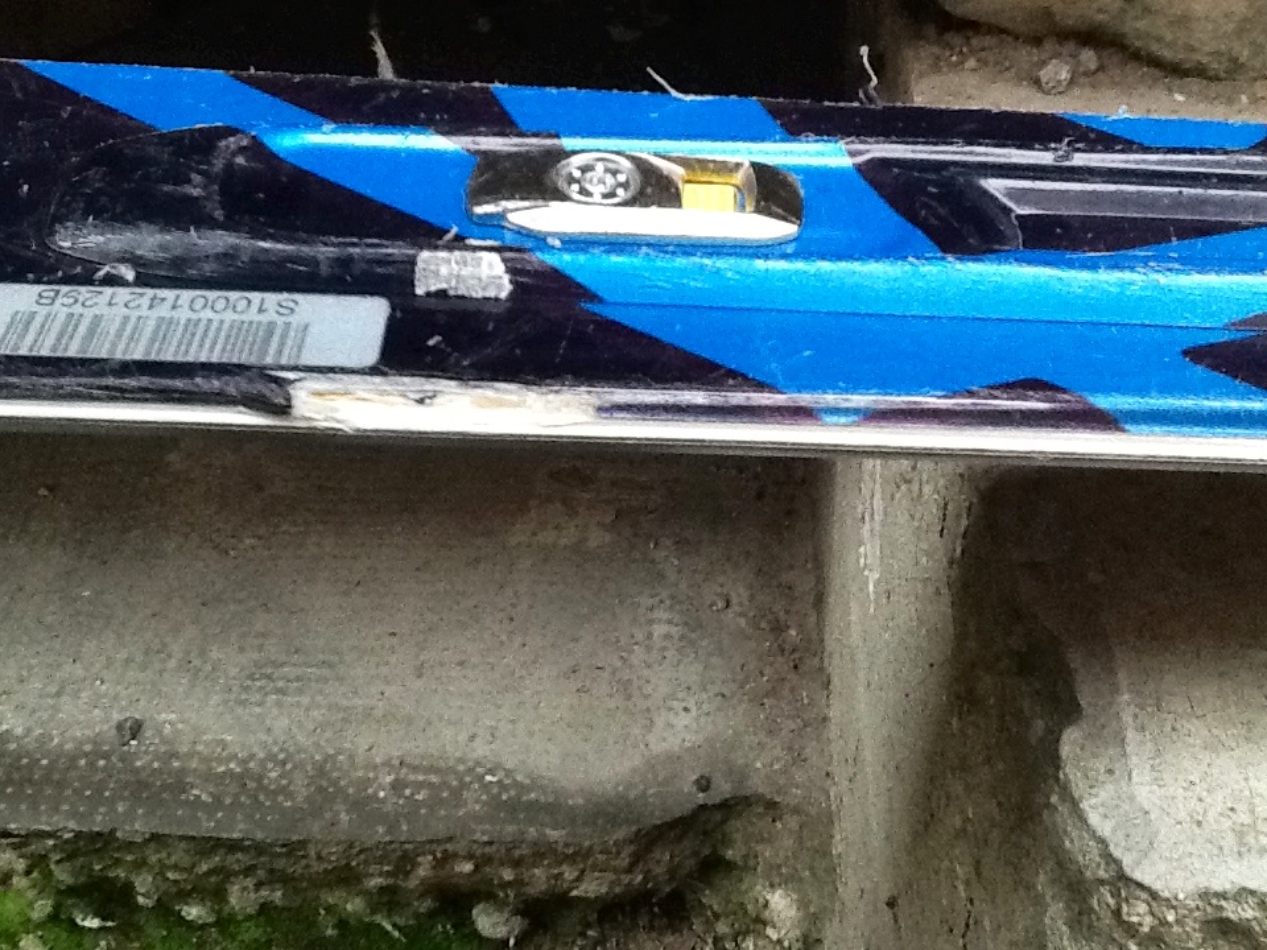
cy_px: 475
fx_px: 1610
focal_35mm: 44
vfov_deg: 32.9
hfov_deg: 42.9
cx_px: 634
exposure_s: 1/30
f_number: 2.4
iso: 320
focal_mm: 2.03
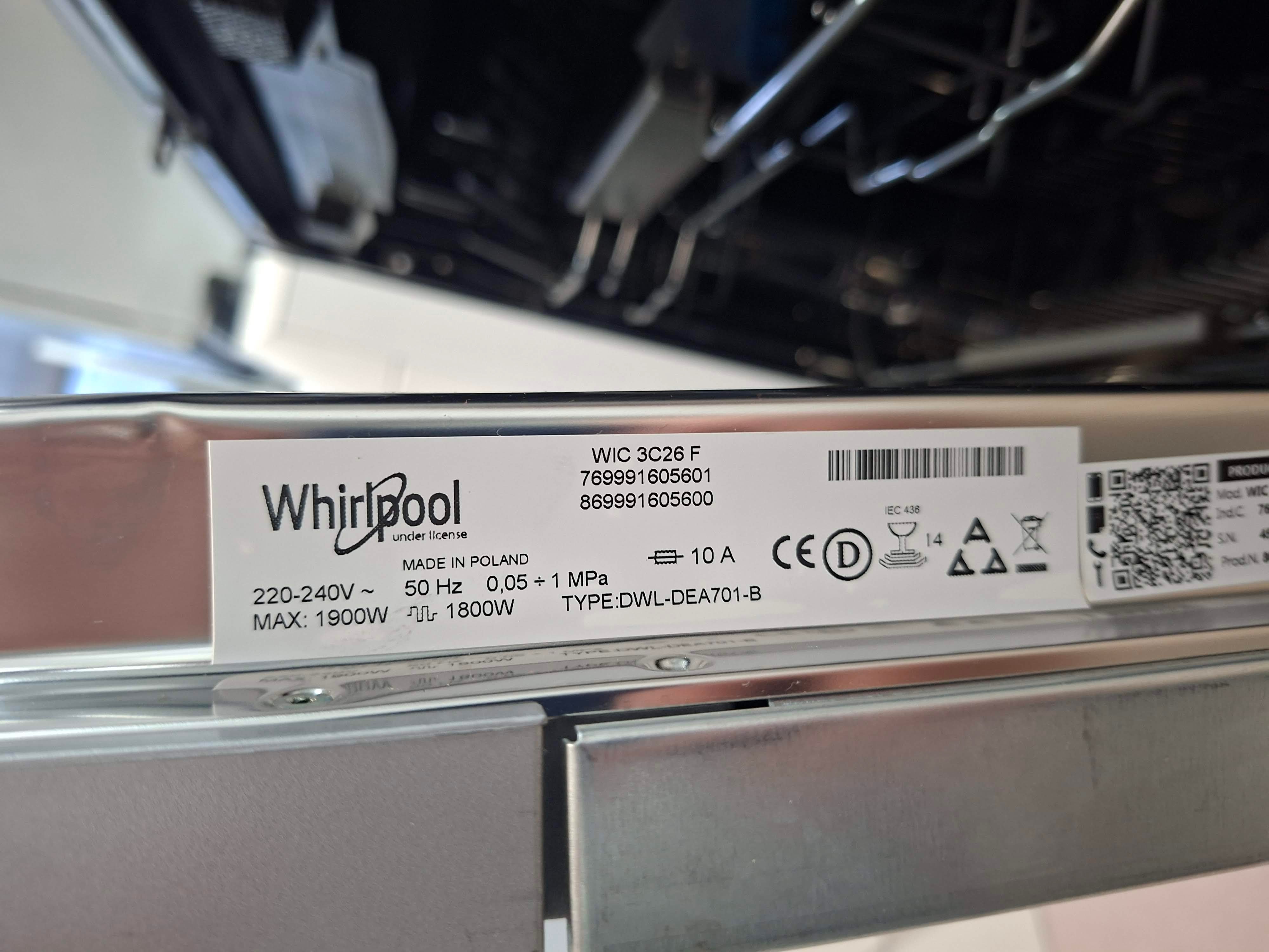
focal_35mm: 23
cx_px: 634
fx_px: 843
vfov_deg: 58.9
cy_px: 476
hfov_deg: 73.9
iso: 400
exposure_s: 1/33
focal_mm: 5.54
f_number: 1.8
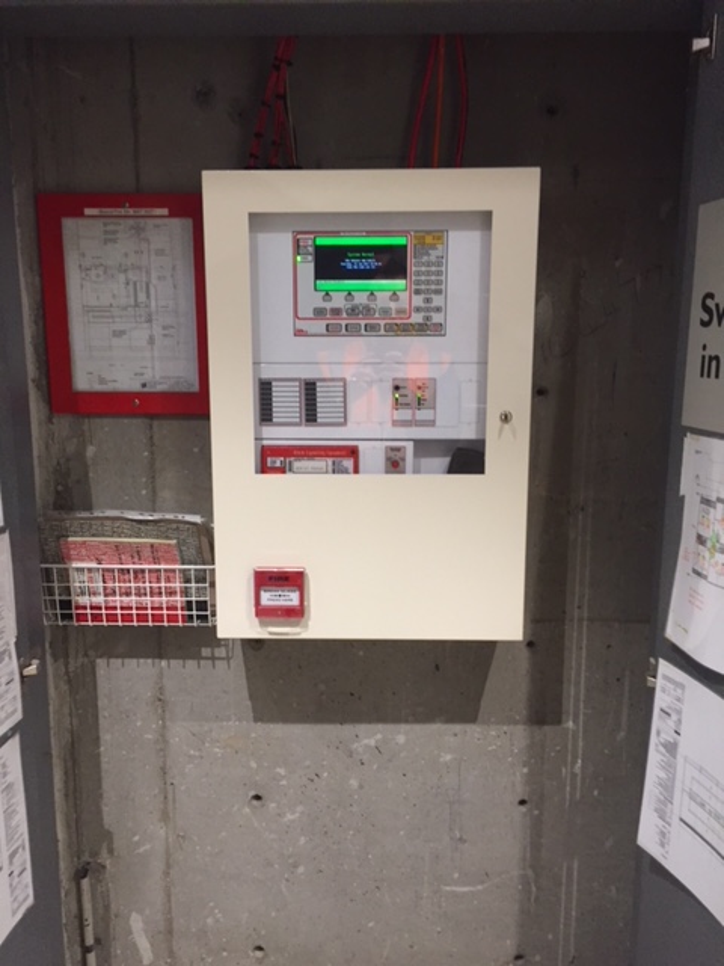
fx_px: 809
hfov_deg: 48.2
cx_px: 362
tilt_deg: -8.8
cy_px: 483
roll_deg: -0.4
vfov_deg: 61.7
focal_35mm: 29
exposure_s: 1/33
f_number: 2.2
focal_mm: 4.15
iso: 160
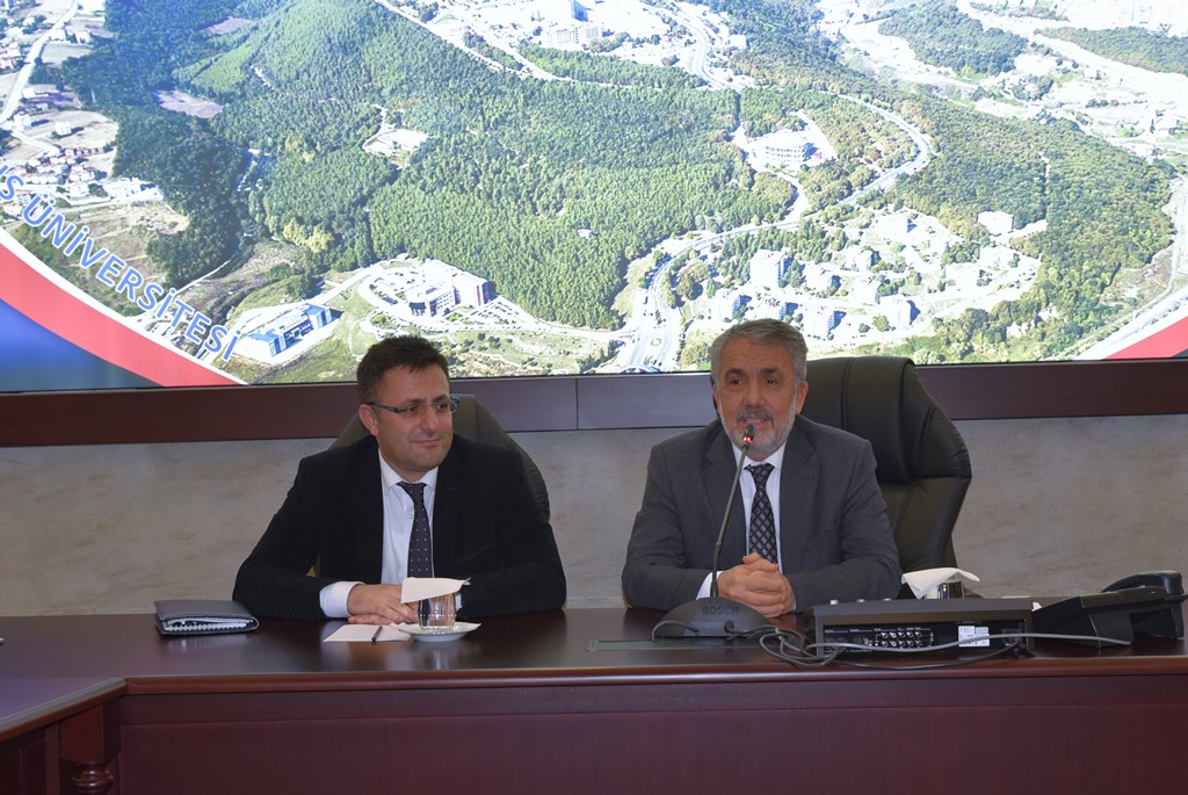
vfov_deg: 28.1
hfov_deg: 41.1
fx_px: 1586
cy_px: 398
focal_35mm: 48
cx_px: 594
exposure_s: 1/100
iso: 800
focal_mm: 48
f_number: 5
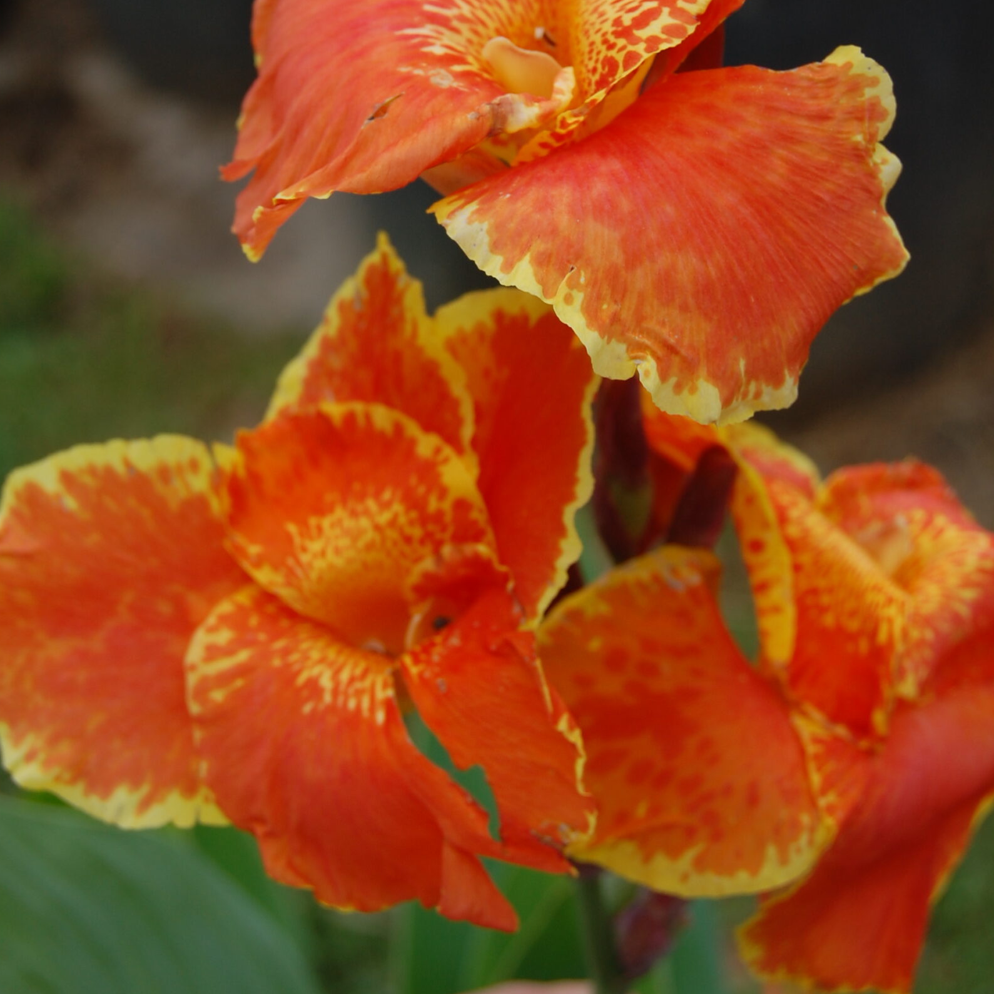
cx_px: 493
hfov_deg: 22.2
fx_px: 2534
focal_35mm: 78
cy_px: 260
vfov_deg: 22.0
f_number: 8
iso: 200
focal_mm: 38
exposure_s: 1/250
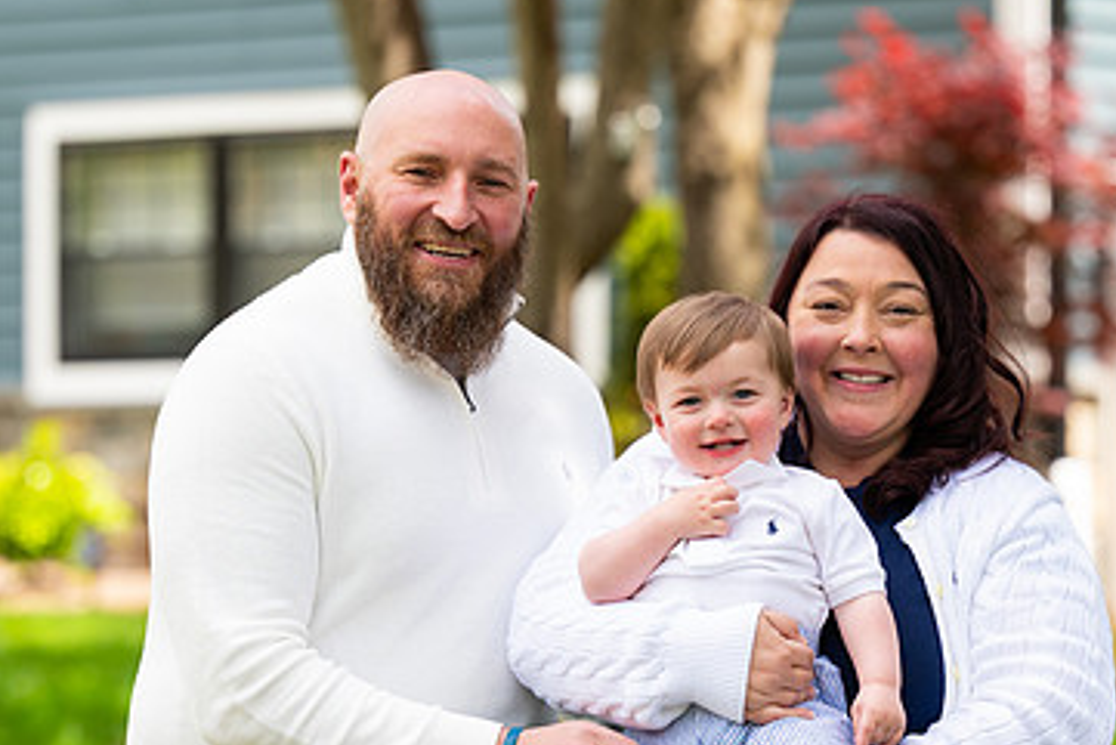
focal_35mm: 201
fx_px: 6233
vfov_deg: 6.8
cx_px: 502
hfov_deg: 10.2
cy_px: 526
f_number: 3.2
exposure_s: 1/1000
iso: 200
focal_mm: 115
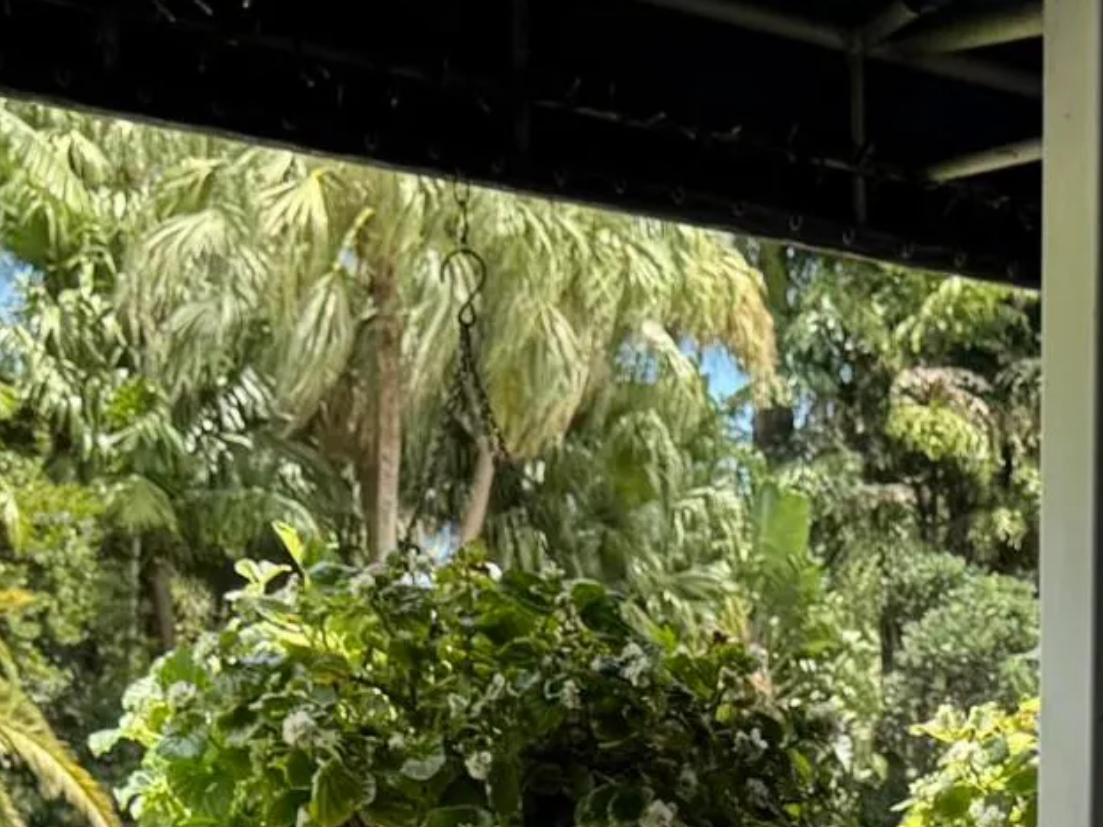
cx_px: 843
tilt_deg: -12.4
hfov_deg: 17.6
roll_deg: +0.0
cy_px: 1675
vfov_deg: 11.9
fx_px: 3536
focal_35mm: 111
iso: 80
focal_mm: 6.76
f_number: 1.78
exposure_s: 1/671
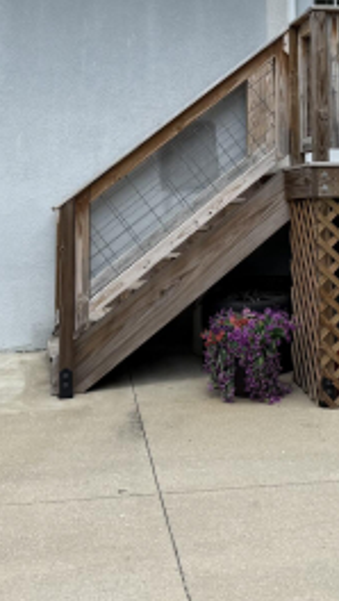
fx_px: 1052
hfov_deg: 18.2
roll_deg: +1.3
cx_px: 254
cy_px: 66
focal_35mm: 66
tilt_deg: +7.7
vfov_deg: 30.5
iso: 80
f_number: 1.78
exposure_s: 1/3425
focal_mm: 6.76
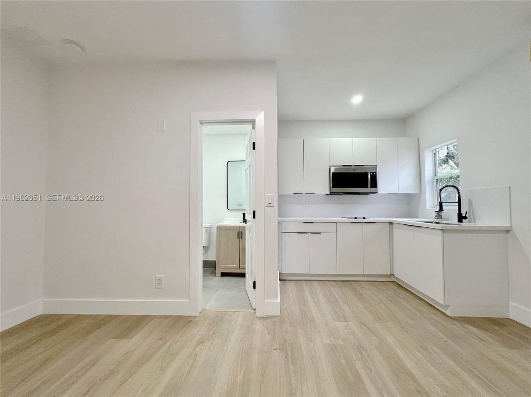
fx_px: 199
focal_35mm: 13
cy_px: 198
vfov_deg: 89.9
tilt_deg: +0.9
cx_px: 266
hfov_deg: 106.2
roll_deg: -1.4
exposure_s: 1/120
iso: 200
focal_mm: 1.57
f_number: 1.8
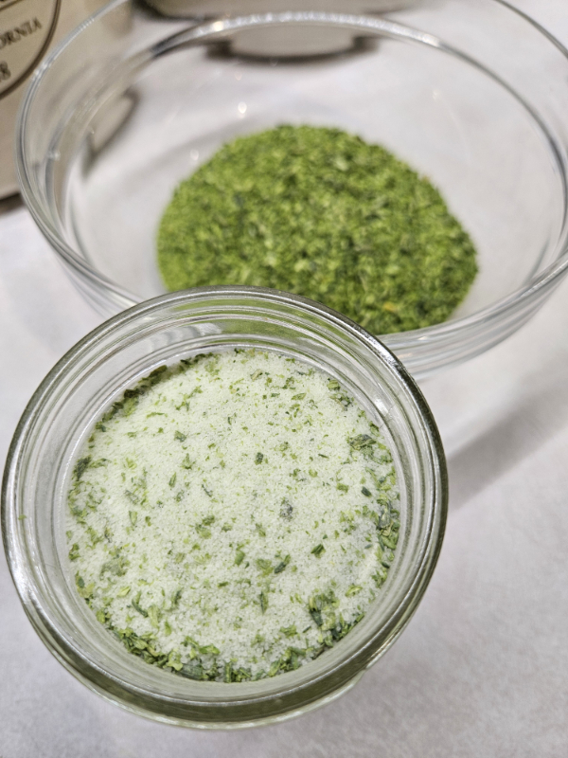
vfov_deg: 73.9
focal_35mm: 23
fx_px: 503
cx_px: 284
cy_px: 379
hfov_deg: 58.9
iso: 100
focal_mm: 5.4
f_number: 1.8
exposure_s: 1/120
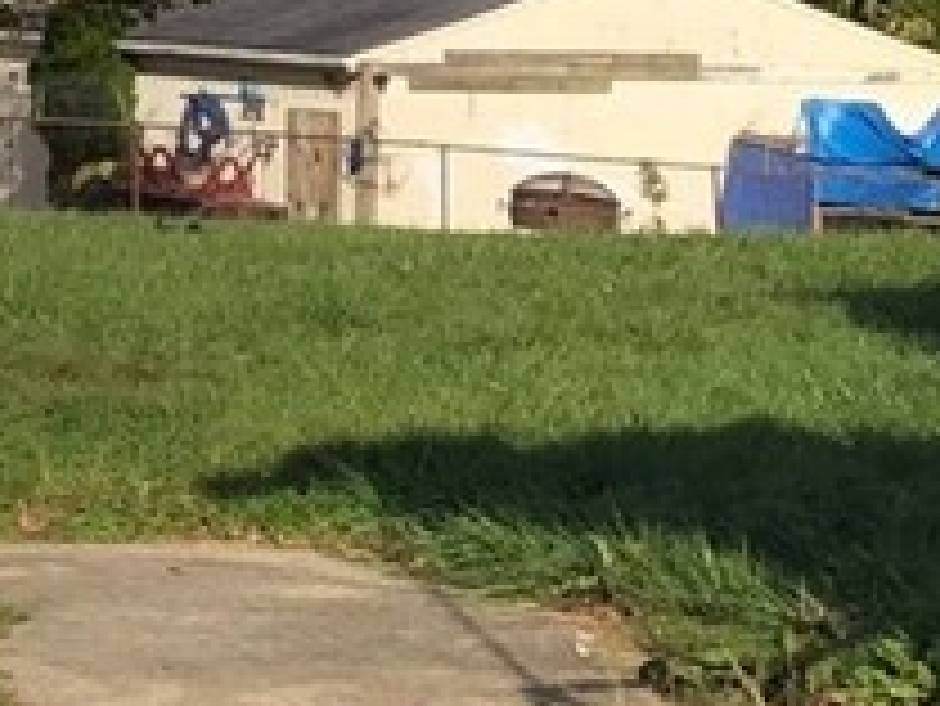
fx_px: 3722
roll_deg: -1.2
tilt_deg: +2.0
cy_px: -238
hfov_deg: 12.2
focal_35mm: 137
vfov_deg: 10.6
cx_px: -1133
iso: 20
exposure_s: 1/3436
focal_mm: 3.99
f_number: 1.8
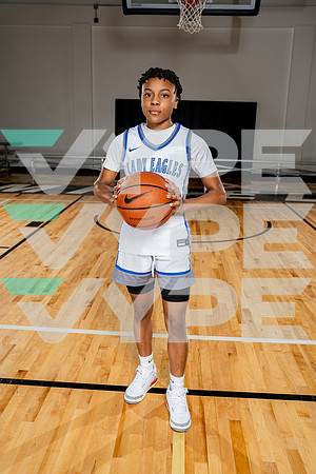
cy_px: 237
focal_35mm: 32
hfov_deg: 41.1
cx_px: 158
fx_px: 421
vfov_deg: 58.7
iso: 200
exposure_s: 1/250
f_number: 5.6
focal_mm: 32
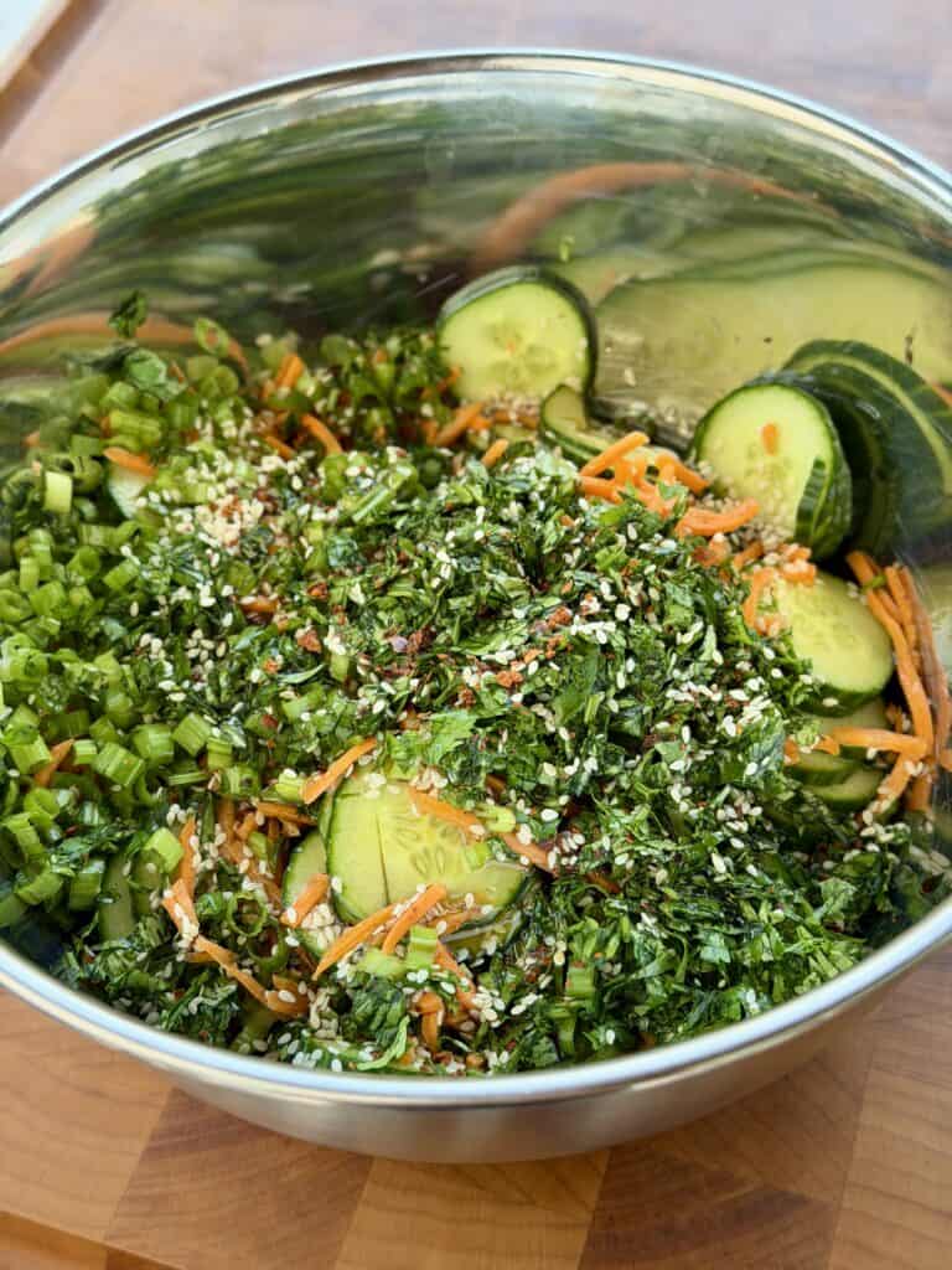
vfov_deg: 39.7
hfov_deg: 30.3
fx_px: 1760
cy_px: 635
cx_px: 476
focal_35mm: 48
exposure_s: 1/475
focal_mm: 6.76
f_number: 1.78
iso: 80
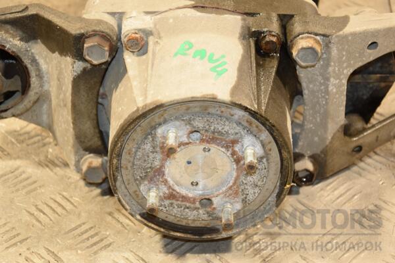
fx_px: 1020
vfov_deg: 14.7
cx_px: 198
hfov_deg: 21.9
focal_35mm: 93
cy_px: 132
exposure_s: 1/60
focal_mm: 62
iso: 800
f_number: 5.3
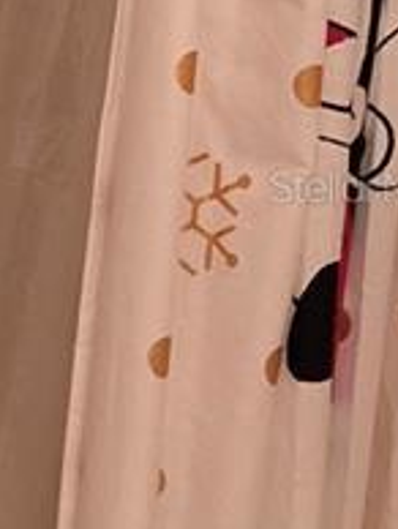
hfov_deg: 8.8
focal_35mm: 142
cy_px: 185
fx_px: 2172
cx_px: -763
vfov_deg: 13.9
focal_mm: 5.4
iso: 500
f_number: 1.8
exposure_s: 1/120
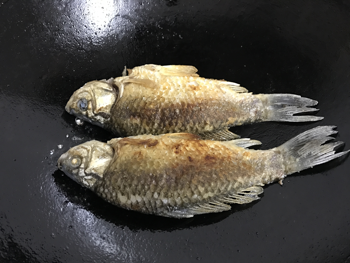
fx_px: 283
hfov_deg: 63.4
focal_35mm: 28
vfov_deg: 49.7
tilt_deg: -58.5
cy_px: 132
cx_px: 175
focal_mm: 3.99
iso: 100
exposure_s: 1/9
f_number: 1.8
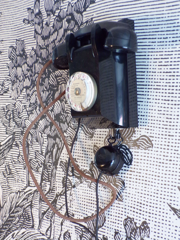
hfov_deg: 34.3
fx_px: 291
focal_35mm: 42
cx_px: 90
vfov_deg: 44.8
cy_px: 120
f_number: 3.4
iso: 364
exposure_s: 1/17
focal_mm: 7.6
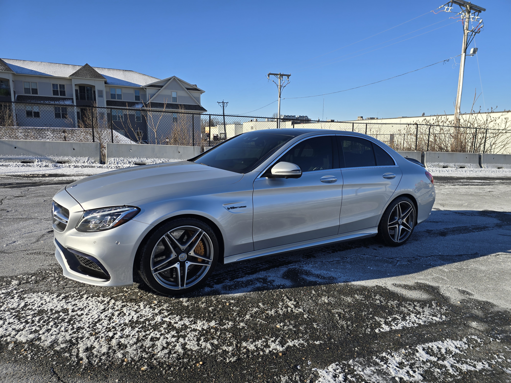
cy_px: 192
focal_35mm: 23
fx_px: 340
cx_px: 256
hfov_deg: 73.9
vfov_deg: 58.9
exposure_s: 1/713
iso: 12
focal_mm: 6.3
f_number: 1.7
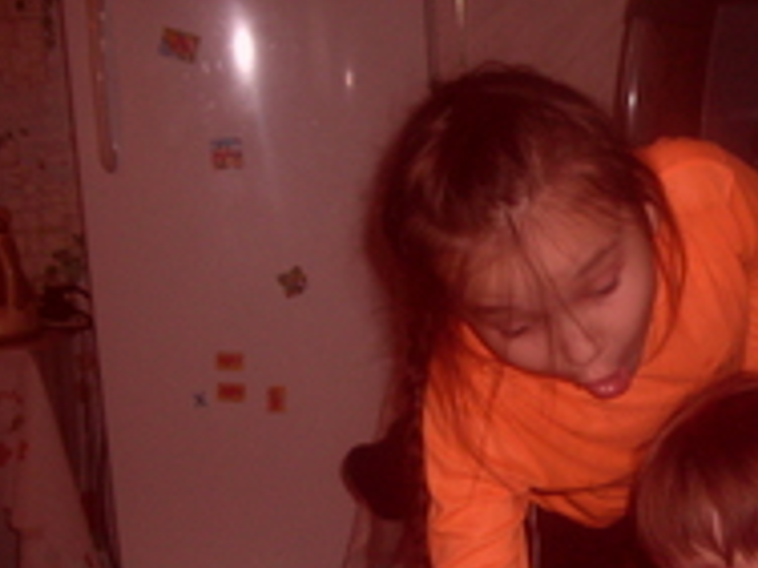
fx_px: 1993
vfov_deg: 15.7
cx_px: 843
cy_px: 649
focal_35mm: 91
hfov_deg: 20.5
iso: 100
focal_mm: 6.3
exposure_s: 1/45
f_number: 2.8
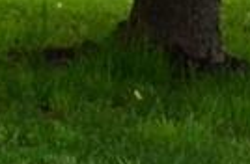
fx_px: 2226
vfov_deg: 4.0
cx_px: -201
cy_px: -420
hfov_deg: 6.3
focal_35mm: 322
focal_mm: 28
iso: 400
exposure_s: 1/100
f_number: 9
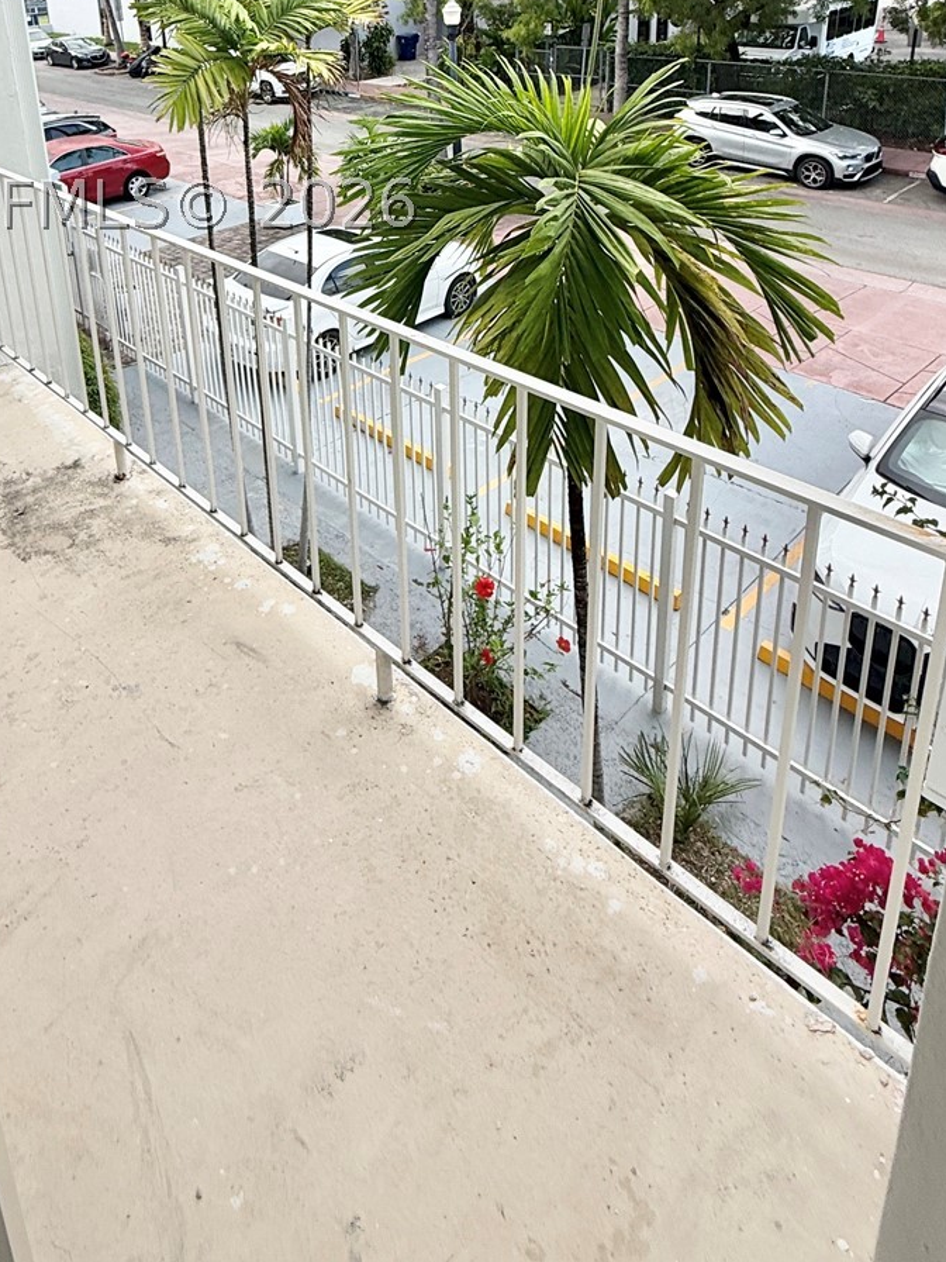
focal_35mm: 25
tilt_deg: -16.2
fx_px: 911
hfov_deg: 54.0
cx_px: 334
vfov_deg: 61.9
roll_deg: +2.9
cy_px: 204
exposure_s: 1/502
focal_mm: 2.22
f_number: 2.2
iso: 40
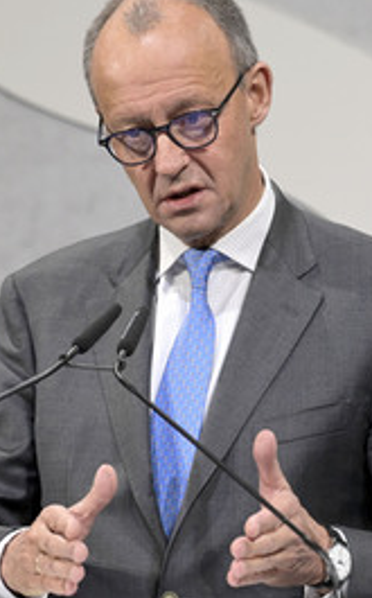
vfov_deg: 3.9
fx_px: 8751
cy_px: 278
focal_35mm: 538
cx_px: 188
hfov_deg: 2.4
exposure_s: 1/800
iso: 4000
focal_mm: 310
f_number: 5.6
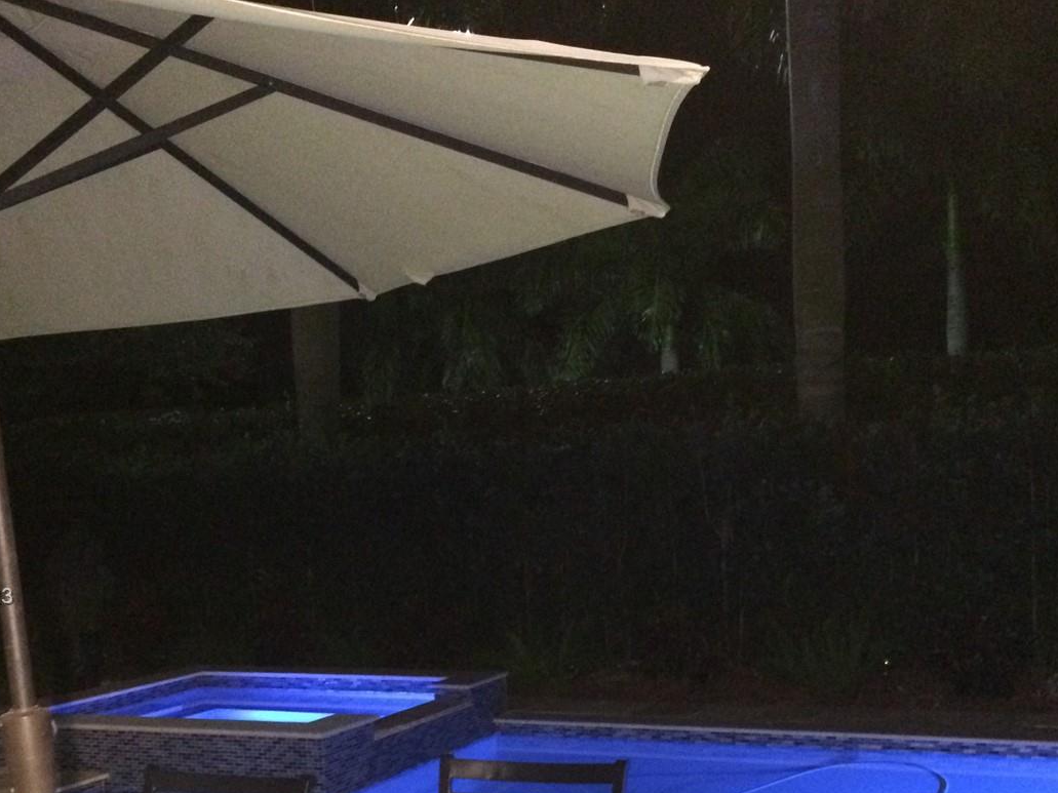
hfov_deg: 42.1
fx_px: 1375
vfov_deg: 31.6
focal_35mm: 45
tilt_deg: -7.1
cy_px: 598
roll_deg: +3.4
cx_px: 506
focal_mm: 4.15
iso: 1000
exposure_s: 1/16
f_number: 2.2
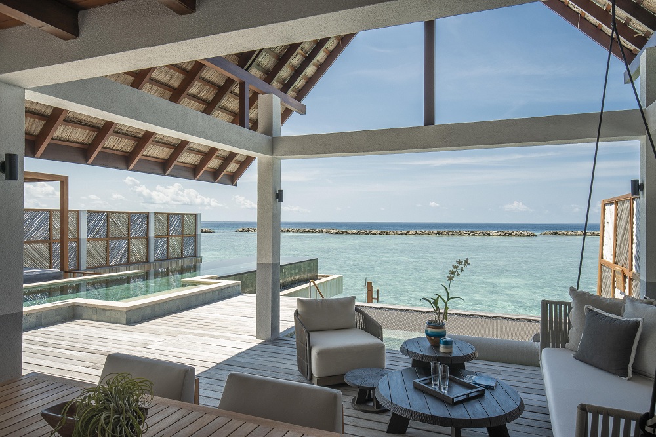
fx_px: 437
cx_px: 328
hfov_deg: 73.7
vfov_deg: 53.1
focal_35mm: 24
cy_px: 218
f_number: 11
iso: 100
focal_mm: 24
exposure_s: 1/100
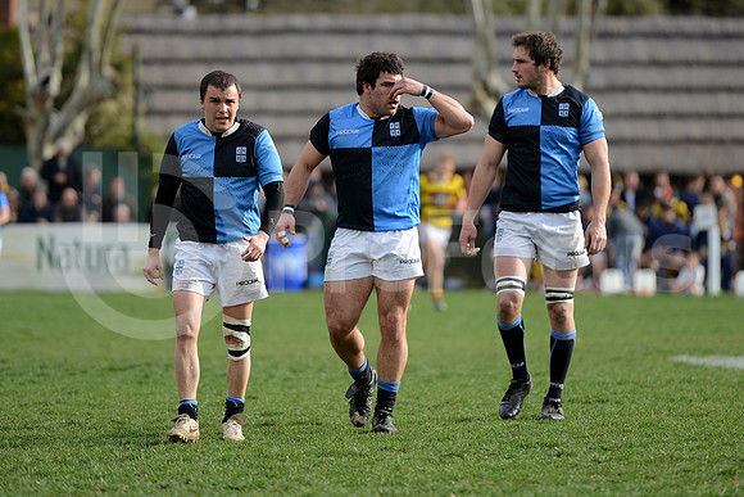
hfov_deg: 10.5
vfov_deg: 7.0
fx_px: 4031
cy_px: 248
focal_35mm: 195
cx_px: 372
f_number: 2.8
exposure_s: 1/800
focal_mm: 195
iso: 250
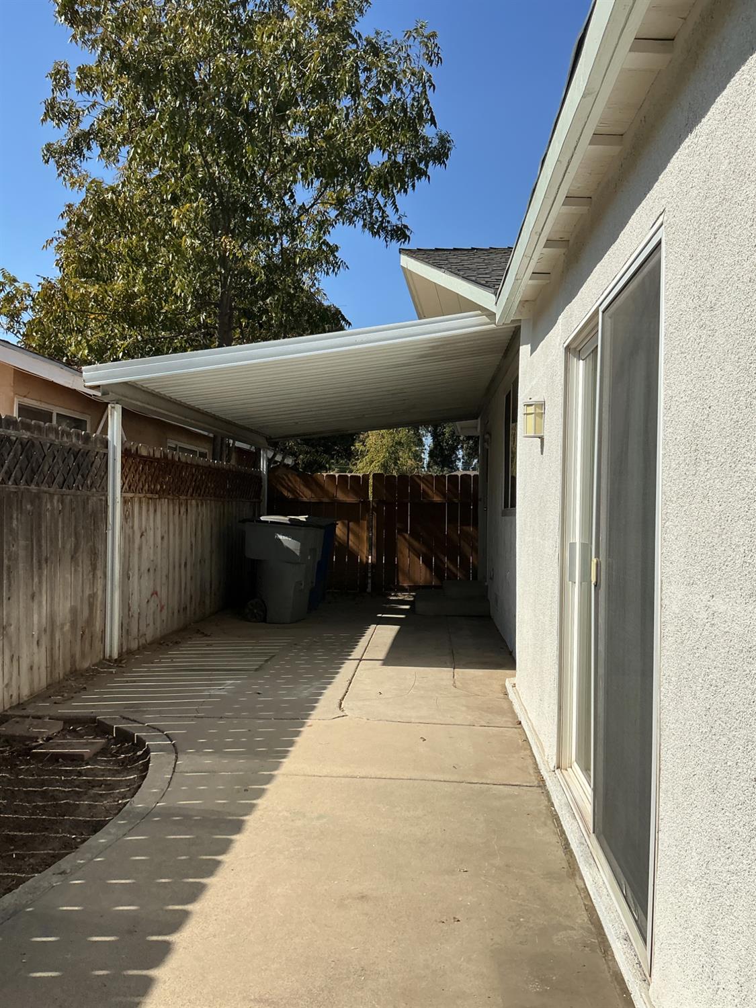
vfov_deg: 61.7
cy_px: 504
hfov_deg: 48.2
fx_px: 844
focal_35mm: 29
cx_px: 378
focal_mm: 3
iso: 25
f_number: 1.8
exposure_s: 1/3125
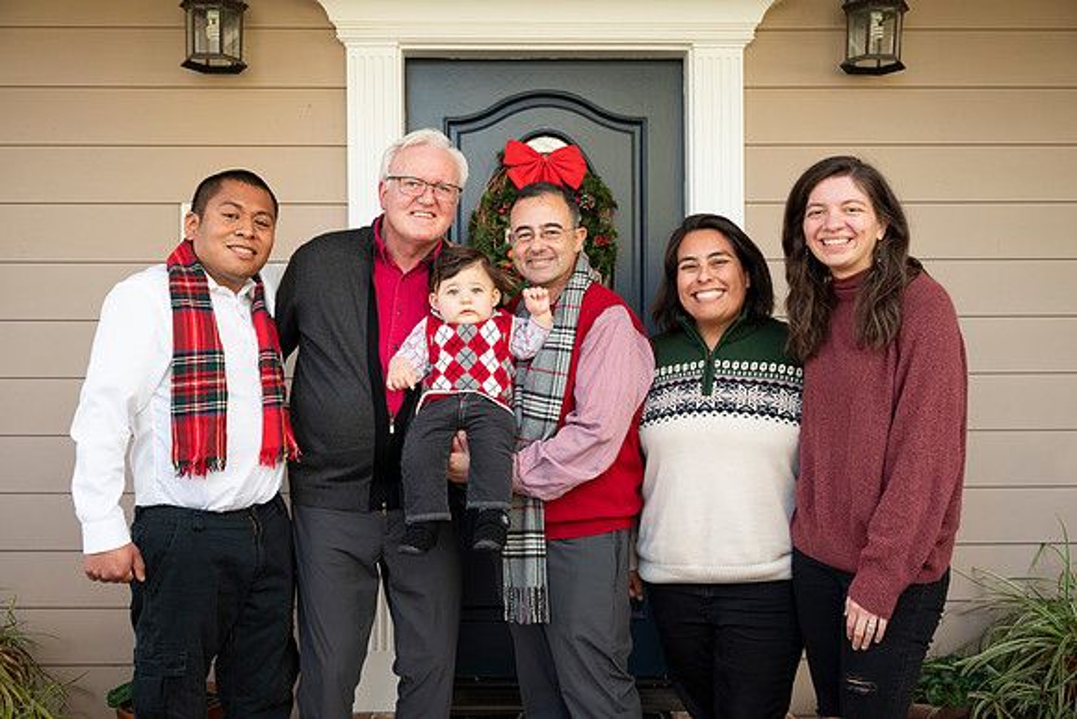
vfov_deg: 36.9
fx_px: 1077
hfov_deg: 53.1
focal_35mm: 36
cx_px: 538
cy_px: 360
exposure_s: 1/160
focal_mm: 36
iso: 400
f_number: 4.8
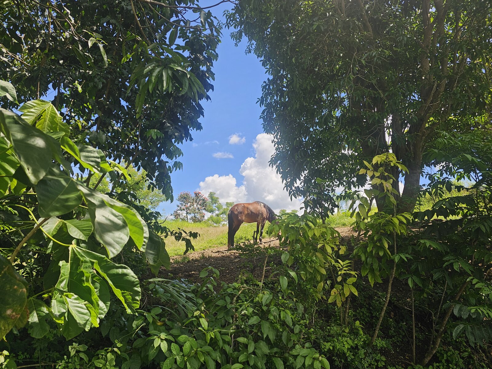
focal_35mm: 23
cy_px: 184
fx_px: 327
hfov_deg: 73.9
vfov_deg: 58.9
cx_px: 246
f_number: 1.7
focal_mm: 6.3
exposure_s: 1/560
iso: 12
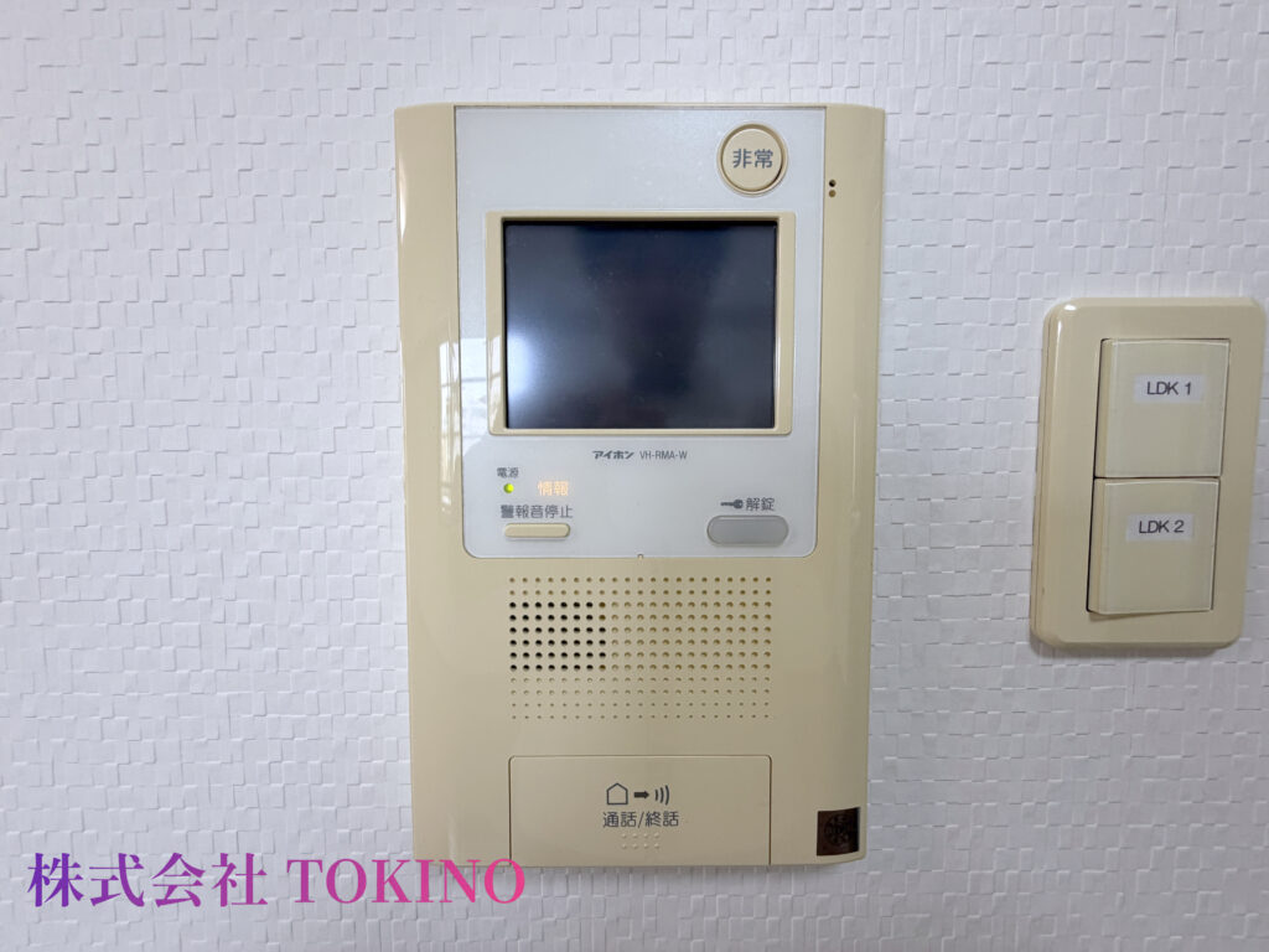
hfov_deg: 102.1
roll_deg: +0.7
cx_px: 634
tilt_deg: -2.3
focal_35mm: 14
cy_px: 476
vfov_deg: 85.7
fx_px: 513
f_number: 2.2
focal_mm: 2.22
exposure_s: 1/120
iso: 125
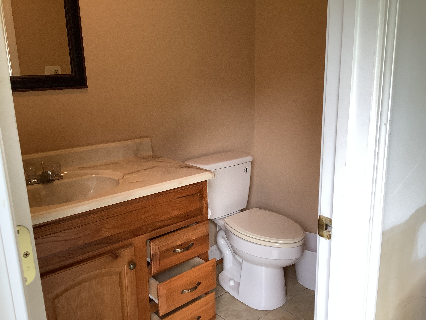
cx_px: 213
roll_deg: +1.3
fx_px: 381
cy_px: 160
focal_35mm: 31
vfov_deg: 45.4
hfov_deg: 58.4
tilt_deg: -15.1
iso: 80
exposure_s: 1/60
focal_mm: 3.3
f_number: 2.4
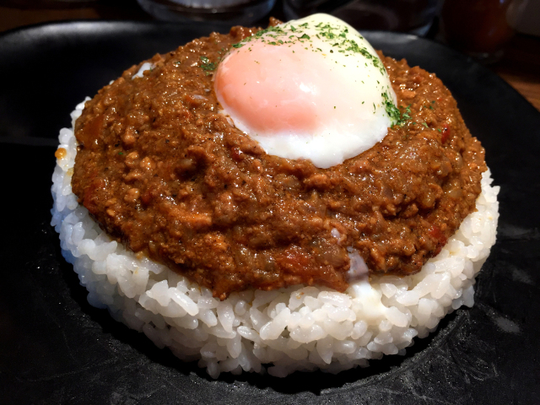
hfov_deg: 61.7
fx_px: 452
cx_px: 270
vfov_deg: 48.2
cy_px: 202
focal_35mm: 29
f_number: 2.2
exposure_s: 1/100
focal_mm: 4.15
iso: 50
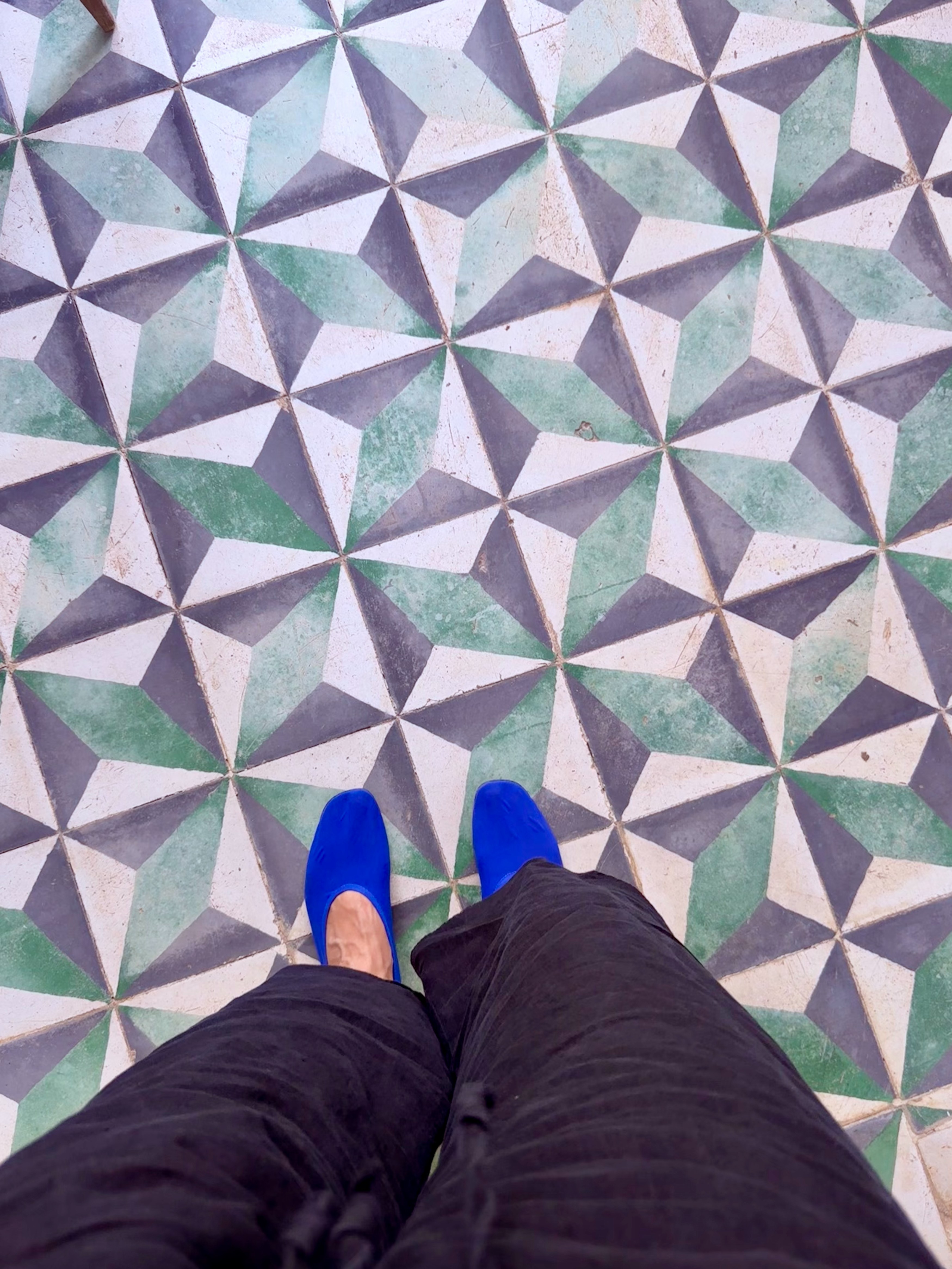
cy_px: 634
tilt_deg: -88.1
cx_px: 476
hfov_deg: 56.8
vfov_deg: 71.6
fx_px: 880
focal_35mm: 24
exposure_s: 1/121
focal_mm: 6.76
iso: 100
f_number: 1.78
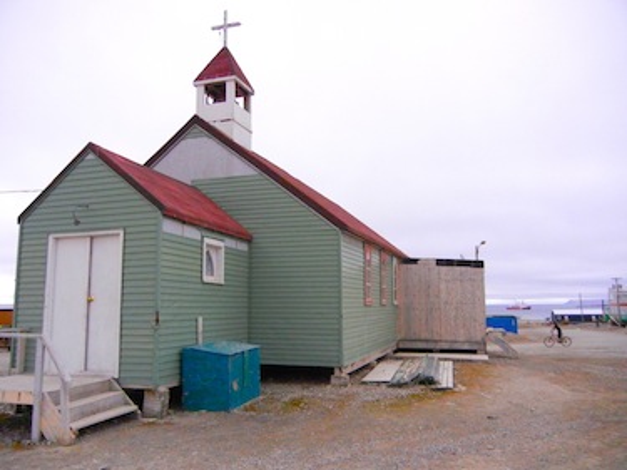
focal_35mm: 30
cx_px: 314
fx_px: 543
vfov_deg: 46.8
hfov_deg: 60.0
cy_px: 235
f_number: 7
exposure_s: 1/1029
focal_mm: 5.4
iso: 800
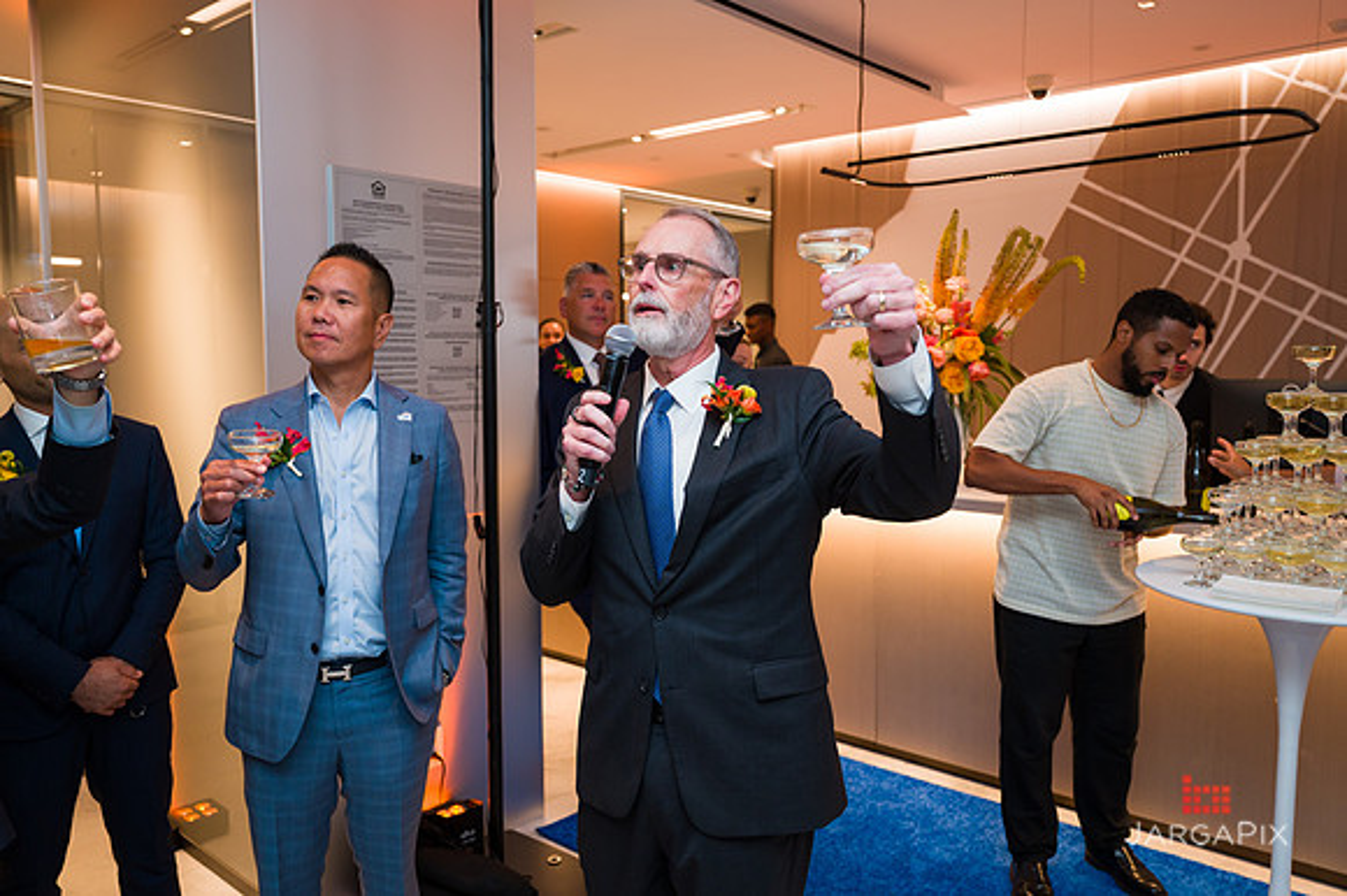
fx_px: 1017
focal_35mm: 27
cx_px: 674
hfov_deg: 67.1
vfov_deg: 47.6
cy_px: 448
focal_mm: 27
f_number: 3.2
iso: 800
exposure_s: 1/160
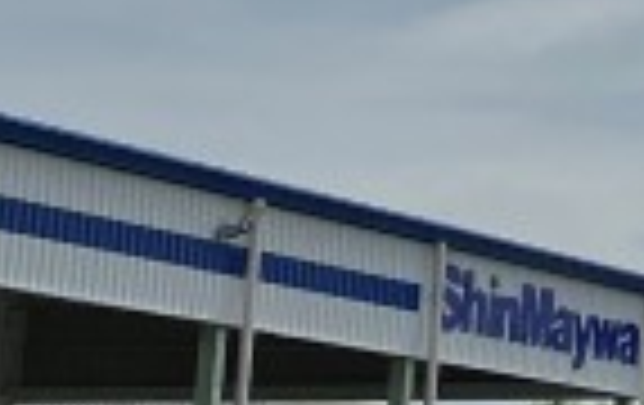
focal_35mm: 212
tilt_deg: +11.1
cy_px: 27
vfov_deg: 6.2
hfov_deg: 8.2
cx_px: 2045
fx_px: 3728
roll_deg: +1.3
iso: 32
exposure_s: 1/6944
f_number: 1.8
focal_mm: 3.99
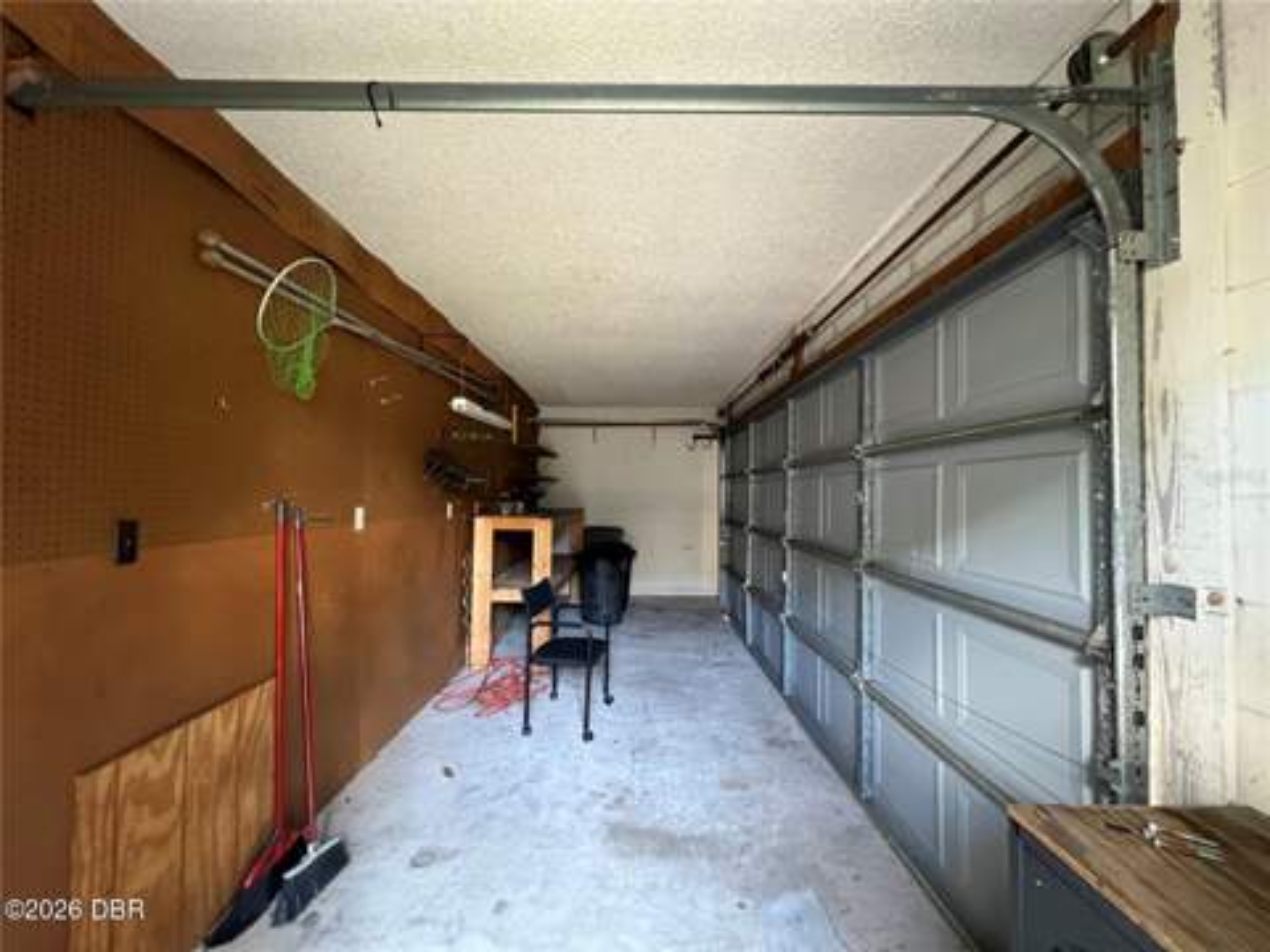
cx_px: 635
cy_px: 476
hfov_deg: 106.2
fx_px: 477
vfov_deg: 89.9
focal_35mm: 13
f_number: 1.8
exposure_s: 1/54
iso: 1000
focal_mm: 1.57
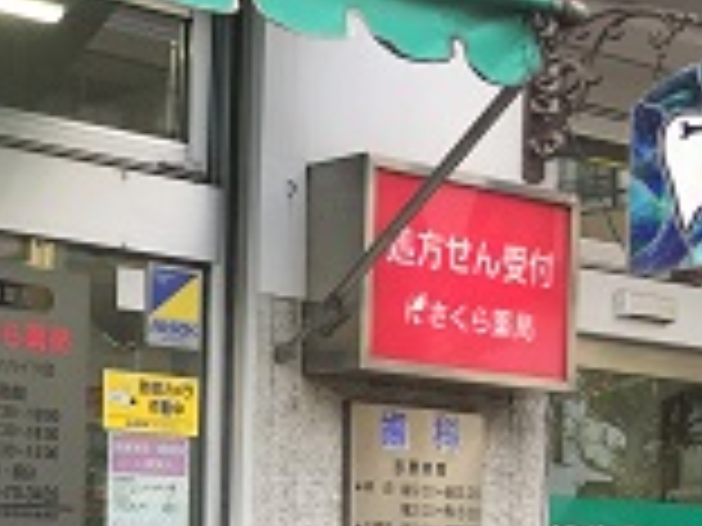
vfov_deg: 16.3
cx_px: -108
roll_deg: -2.4
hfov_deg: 20.7
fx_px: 1805
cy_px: 490
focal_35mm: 89
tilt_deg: +3.4
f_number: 2.2
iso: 25
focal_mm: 4.15
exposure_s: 1/203
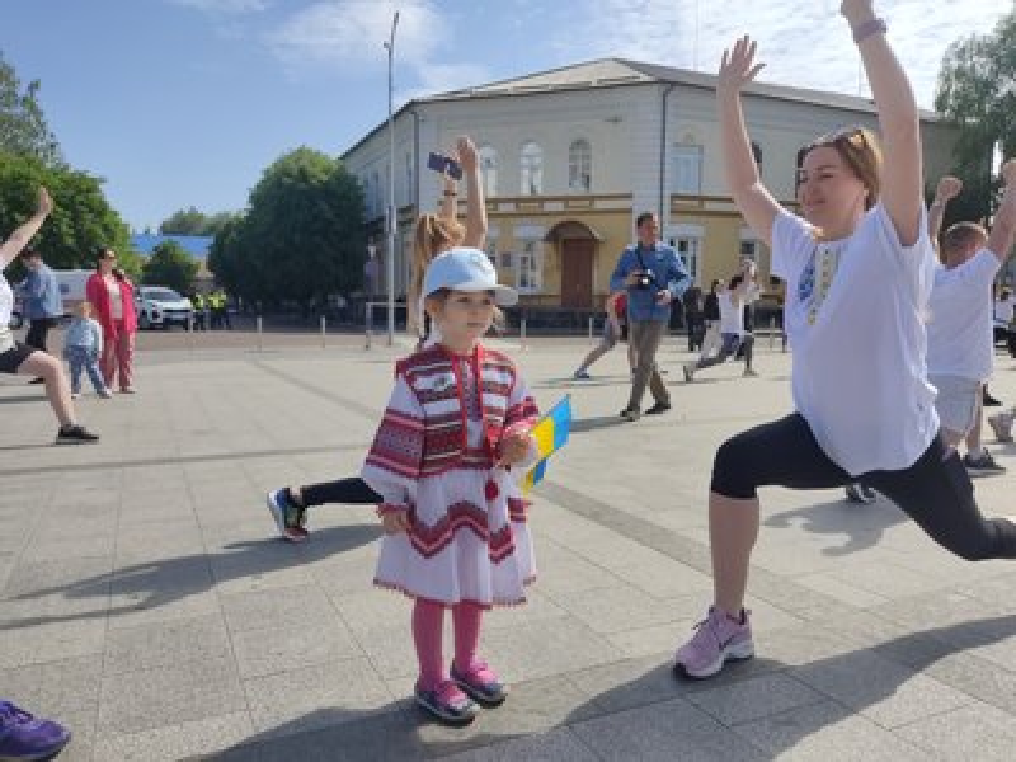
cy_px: 381
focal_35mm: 26
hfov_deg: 67.3
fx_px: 763
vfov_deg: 53.1
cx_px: 508
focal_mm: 4.74
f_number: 1.79
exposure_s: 1/1733
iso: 100
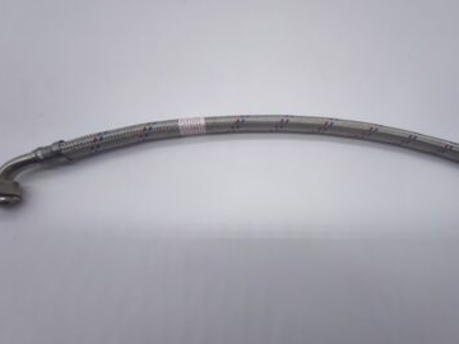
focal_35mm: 20
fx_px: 265
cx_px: 268
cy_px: 168
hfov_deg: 81.1
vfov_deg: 66.0
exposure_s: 1/112
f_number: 2.2
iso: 50
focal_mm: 1.91
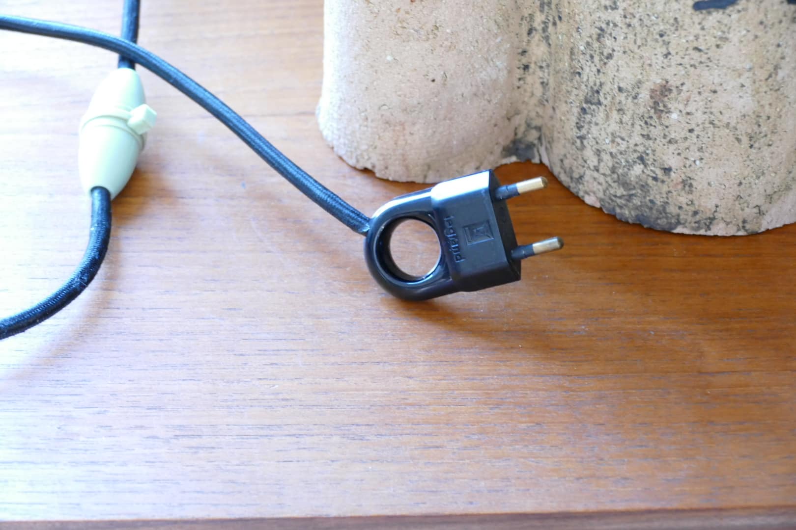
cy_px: 265
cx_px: 398
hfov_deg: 18.3
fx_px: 2476
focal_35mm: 112
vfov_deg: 12.2
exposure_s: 1/15
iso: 1600
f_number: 3.9
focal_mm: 40.84
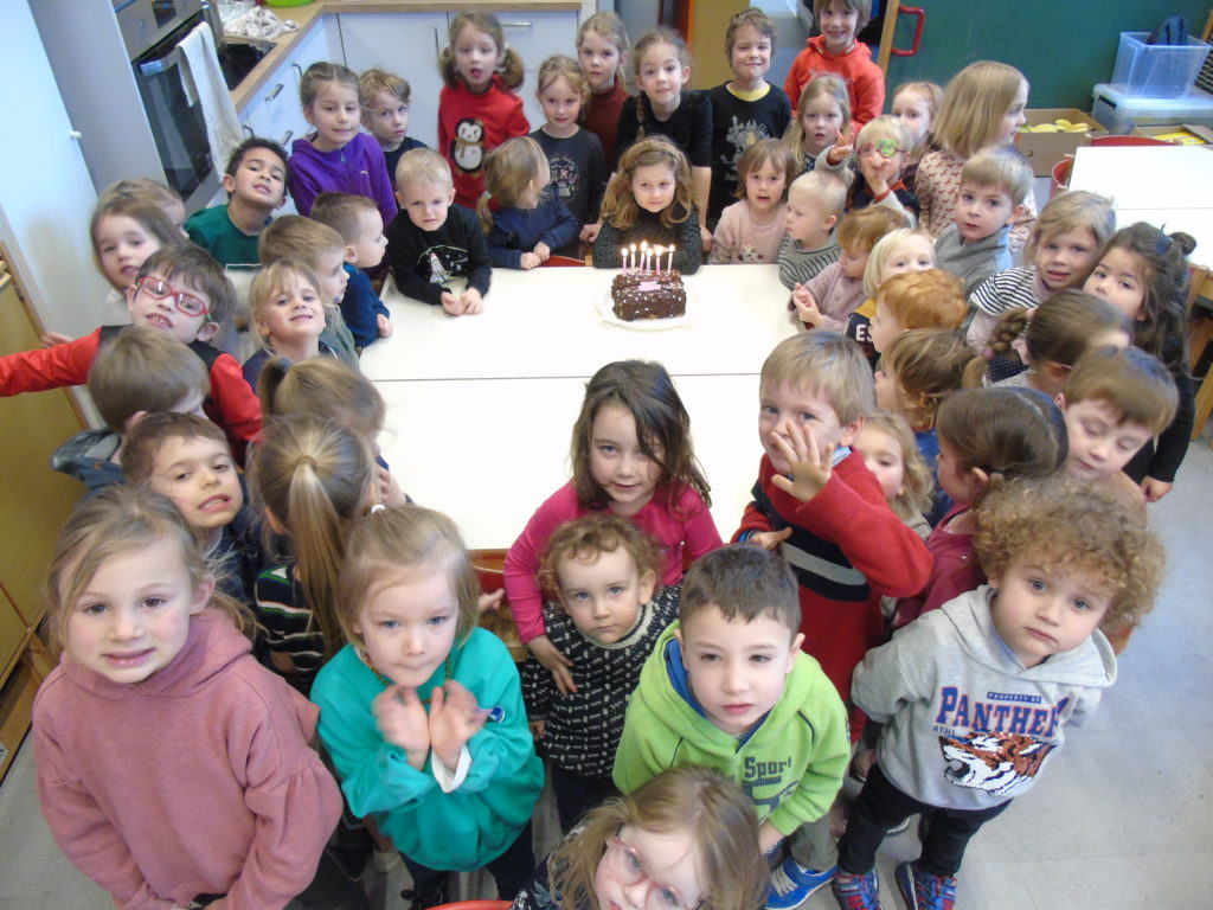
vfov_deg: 54.9
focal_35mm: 25
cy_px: 455
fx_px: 876
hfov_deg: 69.4
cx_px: 606
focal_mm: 4.4
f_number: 3.4
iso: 400
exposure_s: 1/25
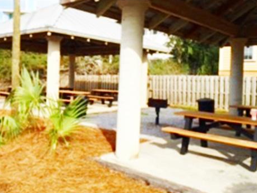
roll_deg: -1.5
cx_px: 109
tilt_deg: -1.3
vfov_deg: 37.6
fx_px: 282
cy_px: 78
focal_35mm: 38
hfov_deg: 48.8
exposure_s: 1/1282
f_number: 2.2
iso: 25
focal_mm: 4.15
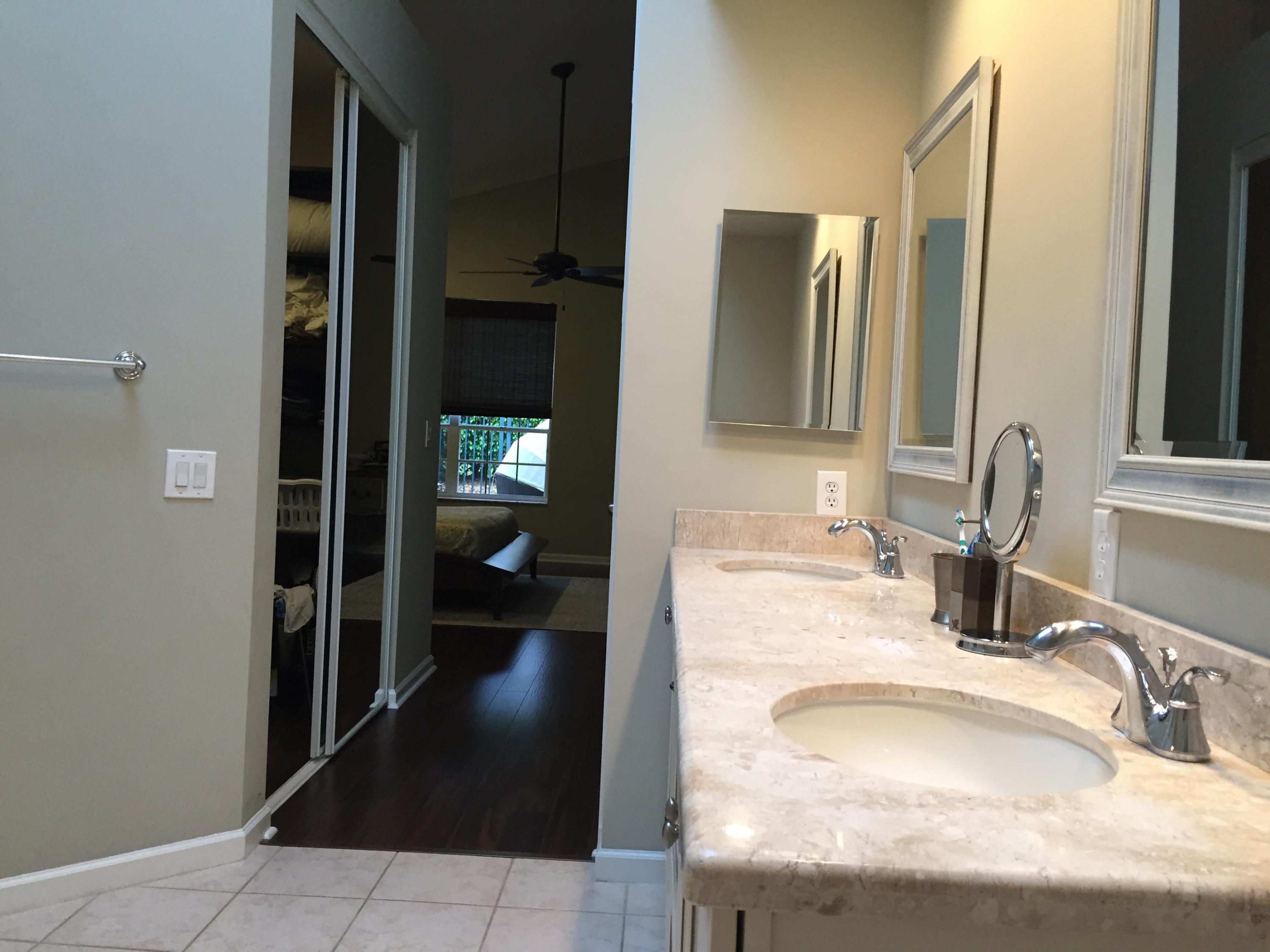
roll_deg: -2.0
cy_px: 476
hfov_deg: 61.7
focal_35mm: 29
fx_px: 1064
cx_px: 635
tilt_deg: -2.2
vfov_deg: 48.2
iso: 50
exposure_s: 1/30
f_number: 2.2
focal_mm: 4.15
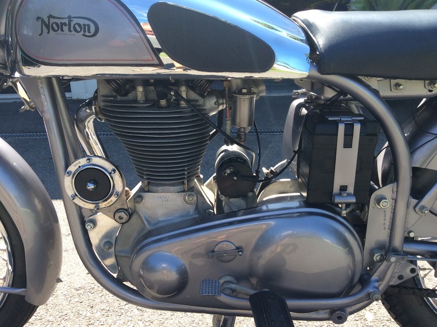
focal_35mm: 32
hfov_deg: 56.9
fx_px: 403
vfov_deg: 44.1
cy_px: 164
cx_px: 218
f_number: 2.4
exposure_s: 1/332
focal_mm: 3.3
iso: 32
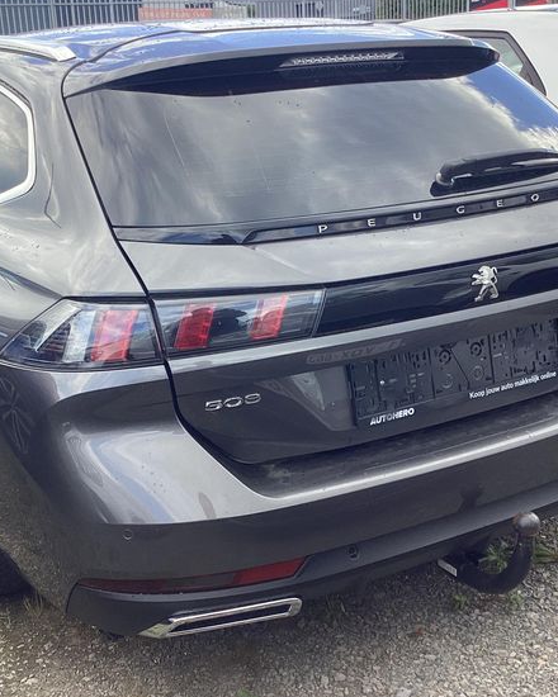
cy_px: 366
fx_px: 908
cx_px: 254
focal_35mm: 44
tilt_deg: -19.9
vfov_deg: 42.0
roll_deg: +3.2
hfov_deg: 34.1
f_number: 2.4
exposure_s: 1/193
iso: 25
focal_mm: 3.3
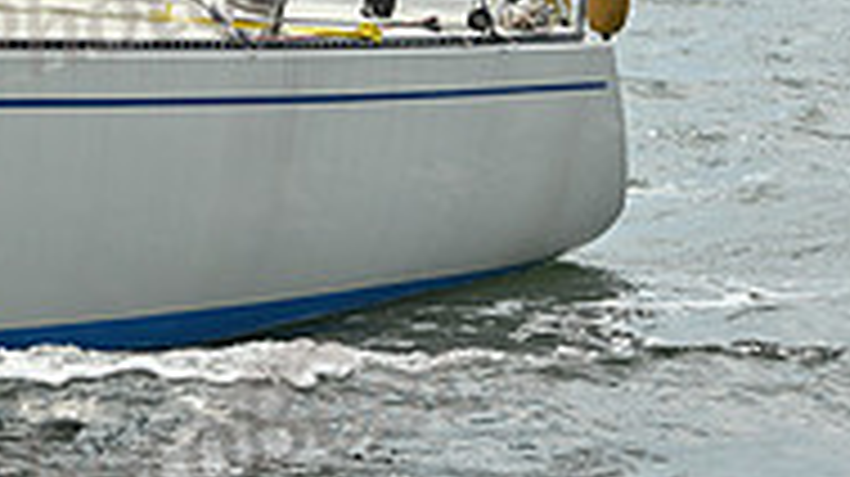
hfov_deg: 9.4
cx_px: -274
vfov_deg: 5.3
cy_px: -196
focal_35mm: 225
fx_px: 5068
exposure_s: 1/1600
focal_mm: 70
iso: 320
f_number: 7.1
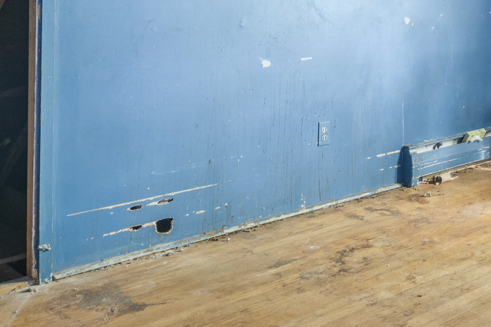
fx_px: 764
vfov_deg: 23.0
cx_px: 443
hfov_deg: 33.7
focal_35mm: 56
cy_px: -15
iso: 200
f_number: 9
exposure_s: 10
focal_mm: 16
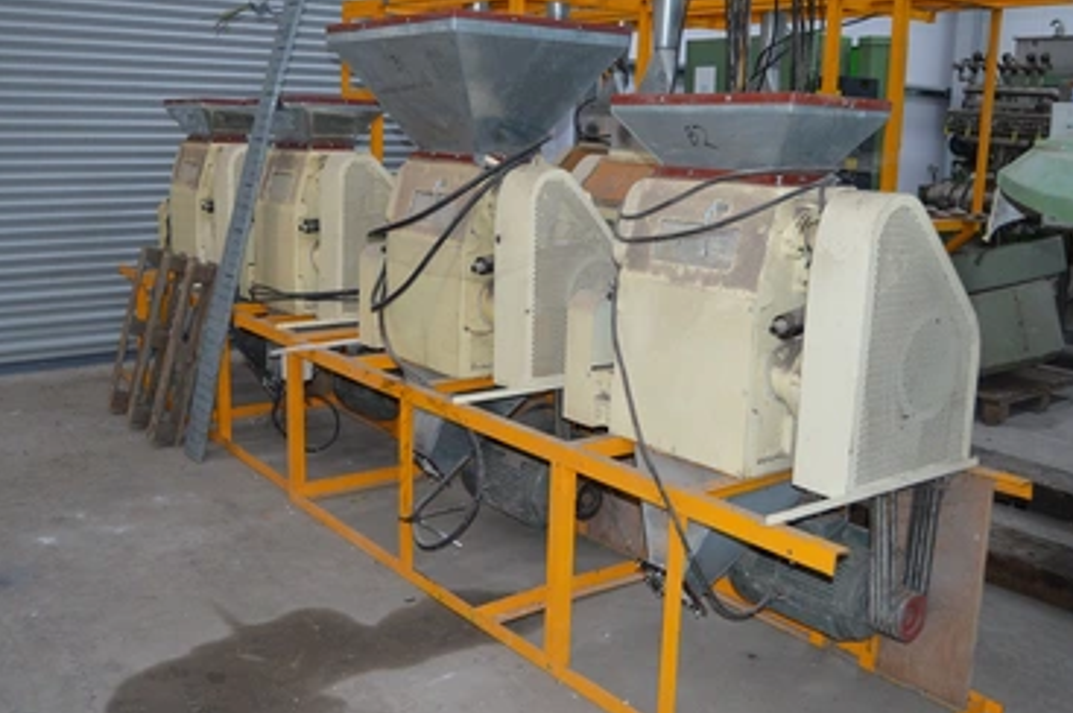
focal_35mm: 36
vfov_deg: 36.8
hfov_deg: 53.1
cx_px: 506
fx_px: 1072
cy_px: 330
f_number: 3.8
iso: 400
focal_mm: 22
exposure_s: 1/60
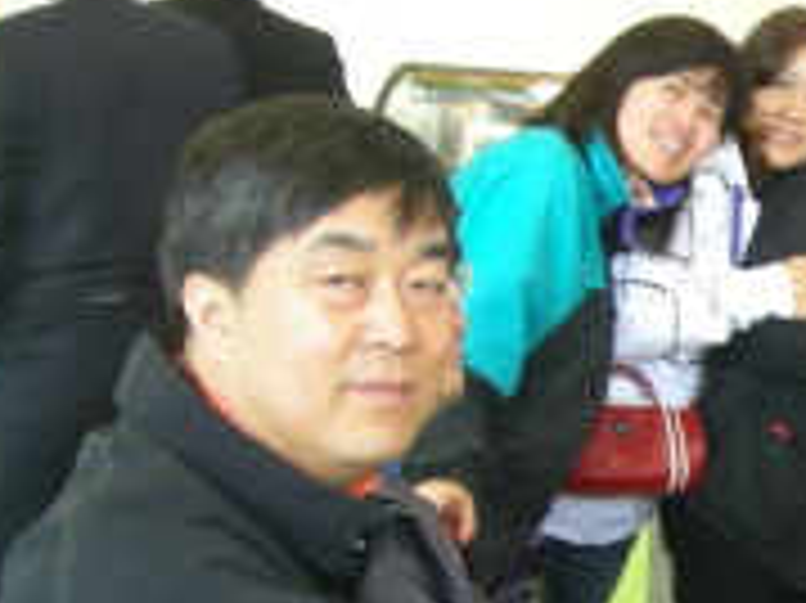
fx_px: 2815
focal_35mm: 121
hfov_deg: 15.5
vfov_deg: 12.2
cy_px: 472
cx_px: 1067
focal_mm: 7.5
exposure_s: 1/4.6
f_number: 4.8
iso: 64
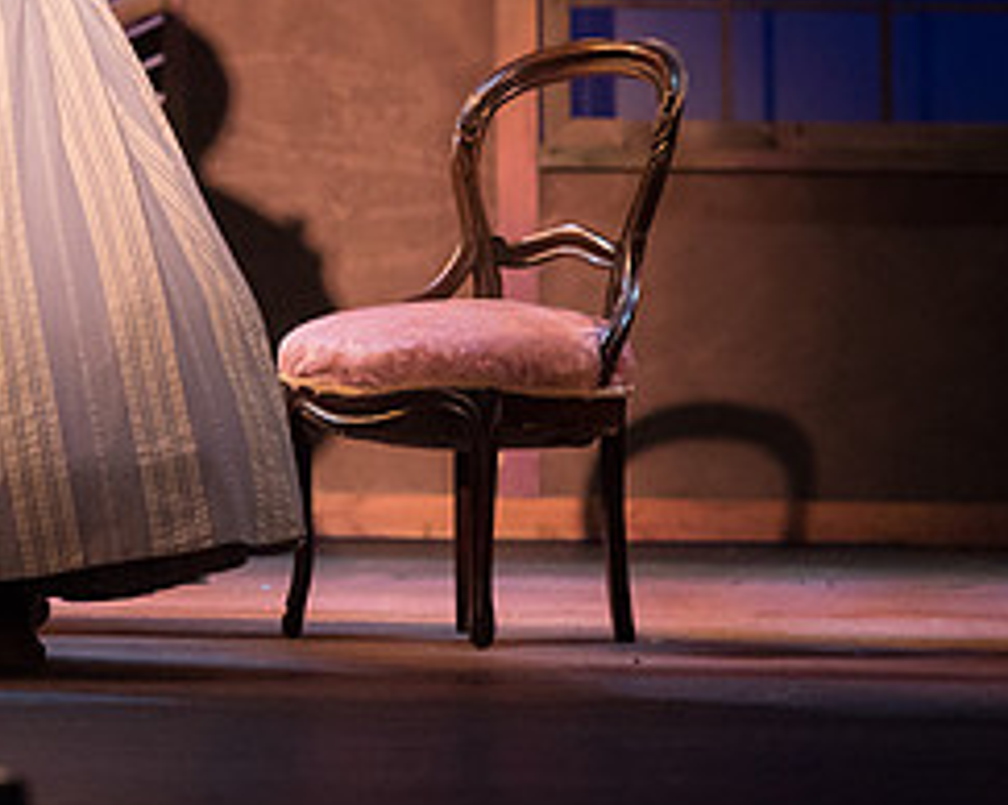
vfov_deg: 4.1
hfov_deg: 5.1
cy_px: 27
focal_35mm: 381
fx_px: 11357
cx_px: 33
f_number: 3.2
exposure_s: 1/320
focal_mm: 170
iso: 4000
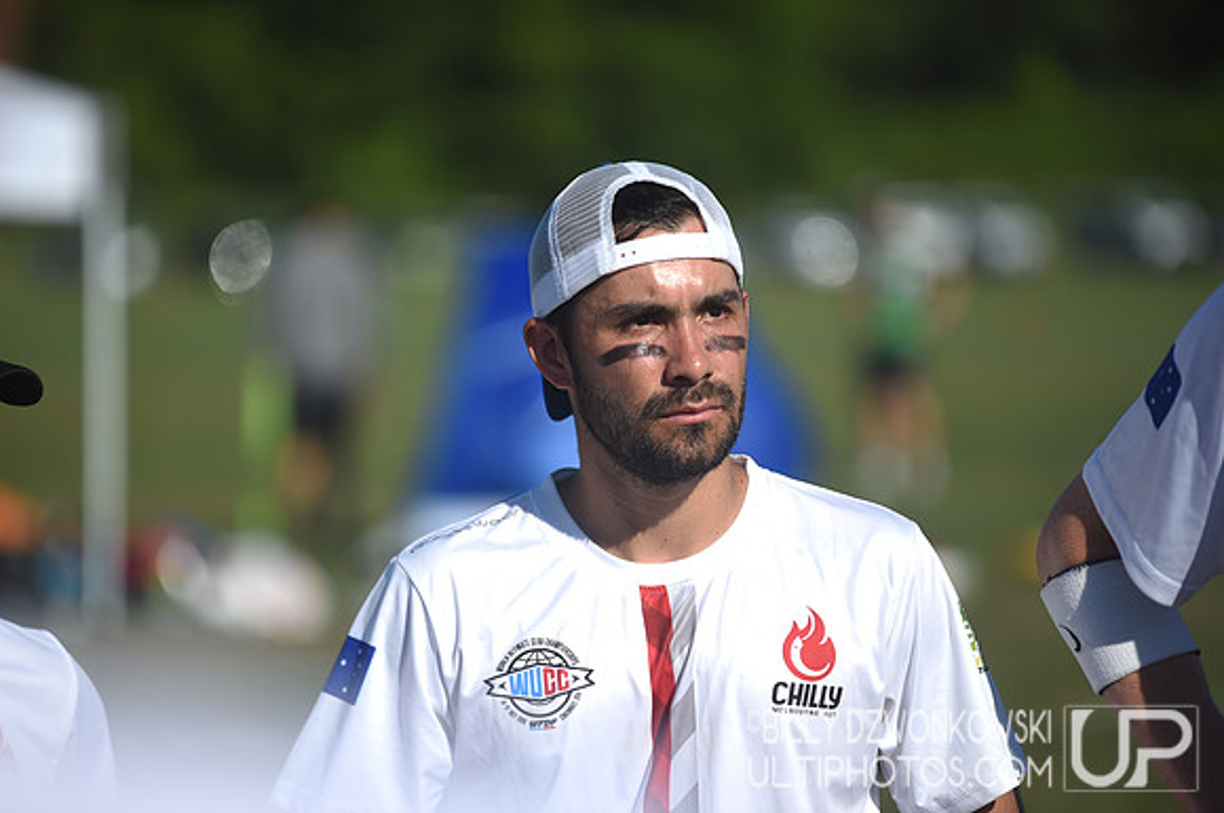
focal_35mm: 200
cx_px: 612
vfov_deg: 6.8
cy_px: 406
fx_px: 6790
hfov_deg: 10.3
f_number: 2.8
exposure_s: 1/1250
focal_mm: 200
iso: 50
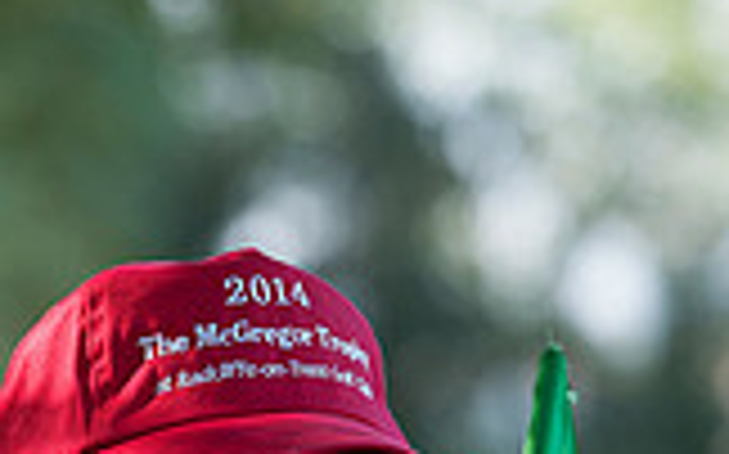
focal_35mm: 396
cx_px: 182
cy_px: 917
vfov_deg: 3.3
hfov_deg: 5.3
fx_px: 7862
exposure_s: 1/250
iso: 200
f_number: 4
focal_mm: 140
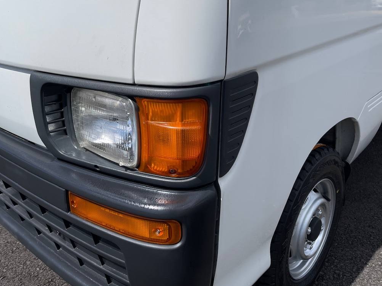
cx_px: 152
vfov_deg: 43.8
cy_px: 108
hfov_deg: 56.4
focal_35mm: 32
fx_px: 353
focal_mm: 5.1
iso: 32
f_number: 1.6
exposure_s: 1/7937
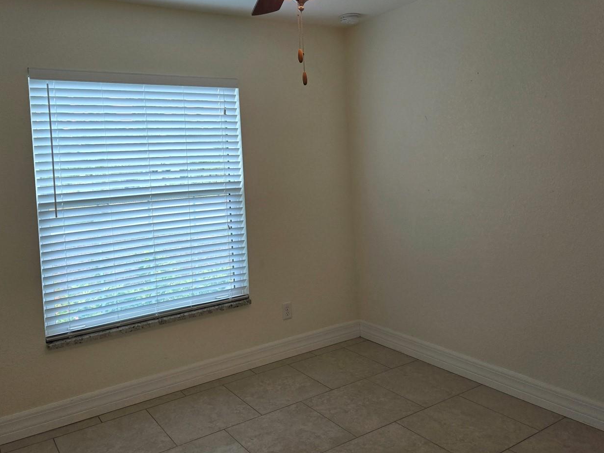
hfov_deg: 59.9
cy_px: 166
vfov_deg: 46.3
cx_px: 283
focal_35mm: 30
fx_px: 523
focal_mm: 5.4
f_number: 1.8
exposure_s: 1/120
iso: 64
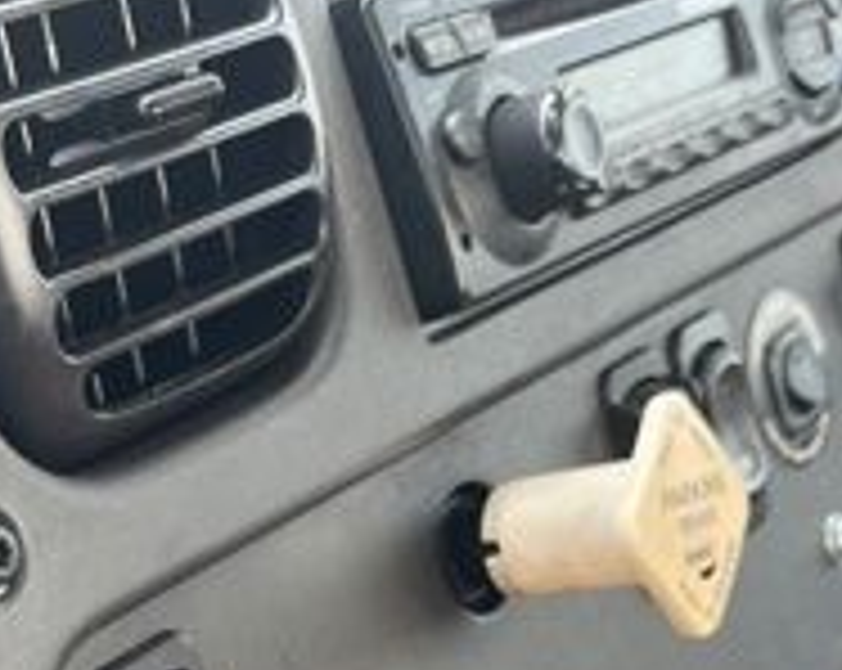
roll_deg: -7.3
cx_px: 95
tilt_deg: -36.1
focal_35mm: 87
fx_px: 2165
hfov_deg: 21.6
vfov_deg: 16.6
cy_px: 877
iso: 50
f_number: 1.6
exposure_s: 1/121
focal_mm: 5.1
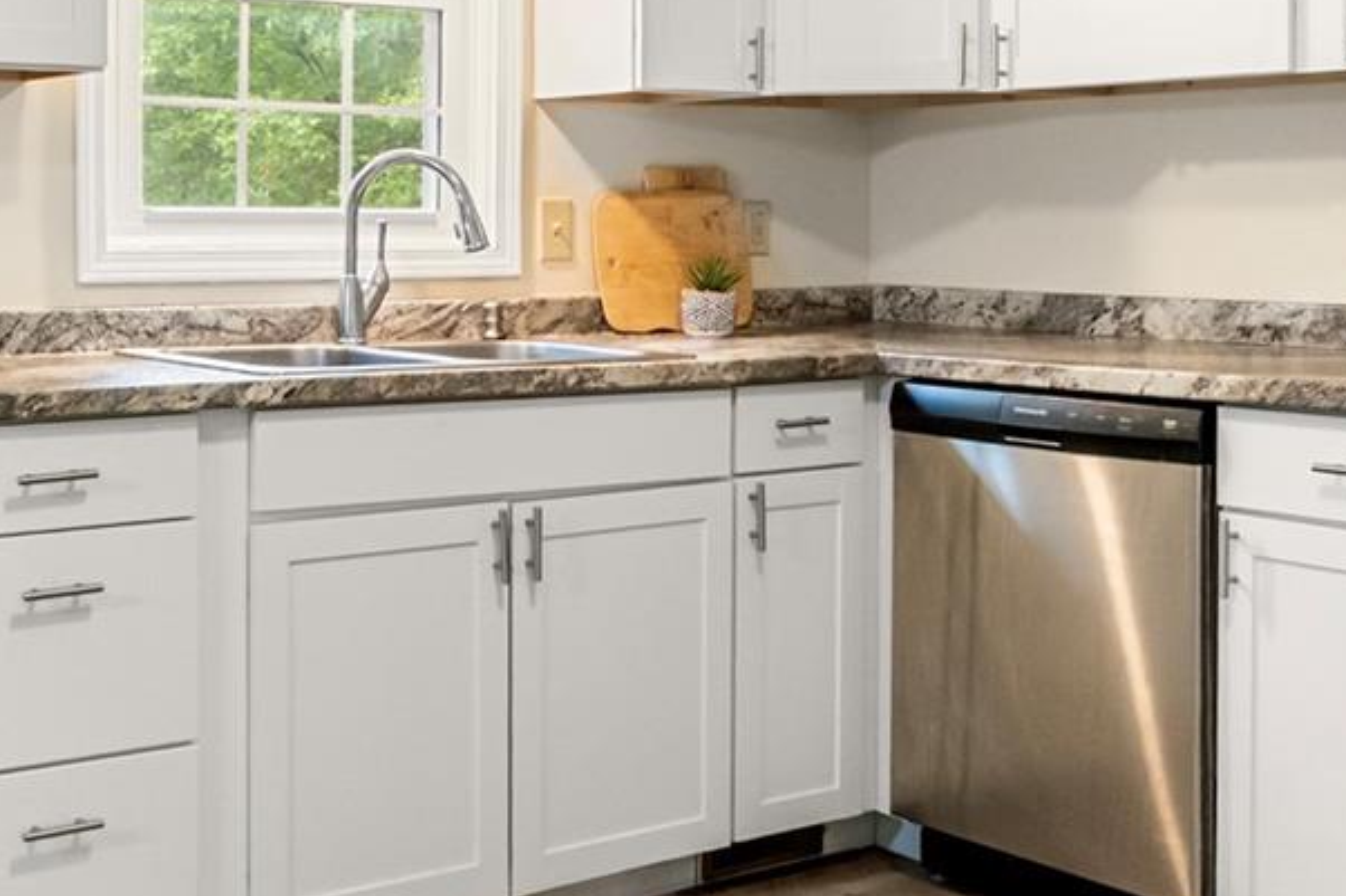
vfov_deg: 26.4
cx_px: 376
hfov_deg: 38.1
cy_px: 330
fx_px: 1906
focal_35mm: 51
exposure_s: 1/30
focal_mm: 10
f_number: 4.5
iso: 1000
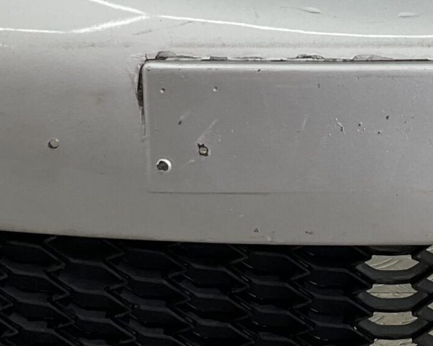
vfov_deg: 14.9
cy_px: 97
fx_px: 1320
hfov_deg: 18.2
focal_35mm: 103
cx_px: 416
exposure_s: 1/135
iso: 16
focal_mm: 3
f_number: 1.8
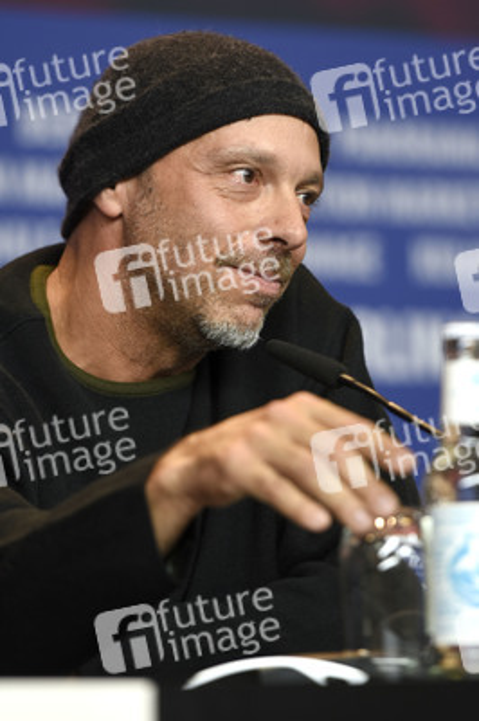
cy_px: 360
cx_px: 240
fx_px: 5548
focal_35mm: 278
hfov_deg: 4.9
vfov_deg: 7.4
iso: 640
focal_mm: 185
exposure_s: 1/320
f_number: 2.8
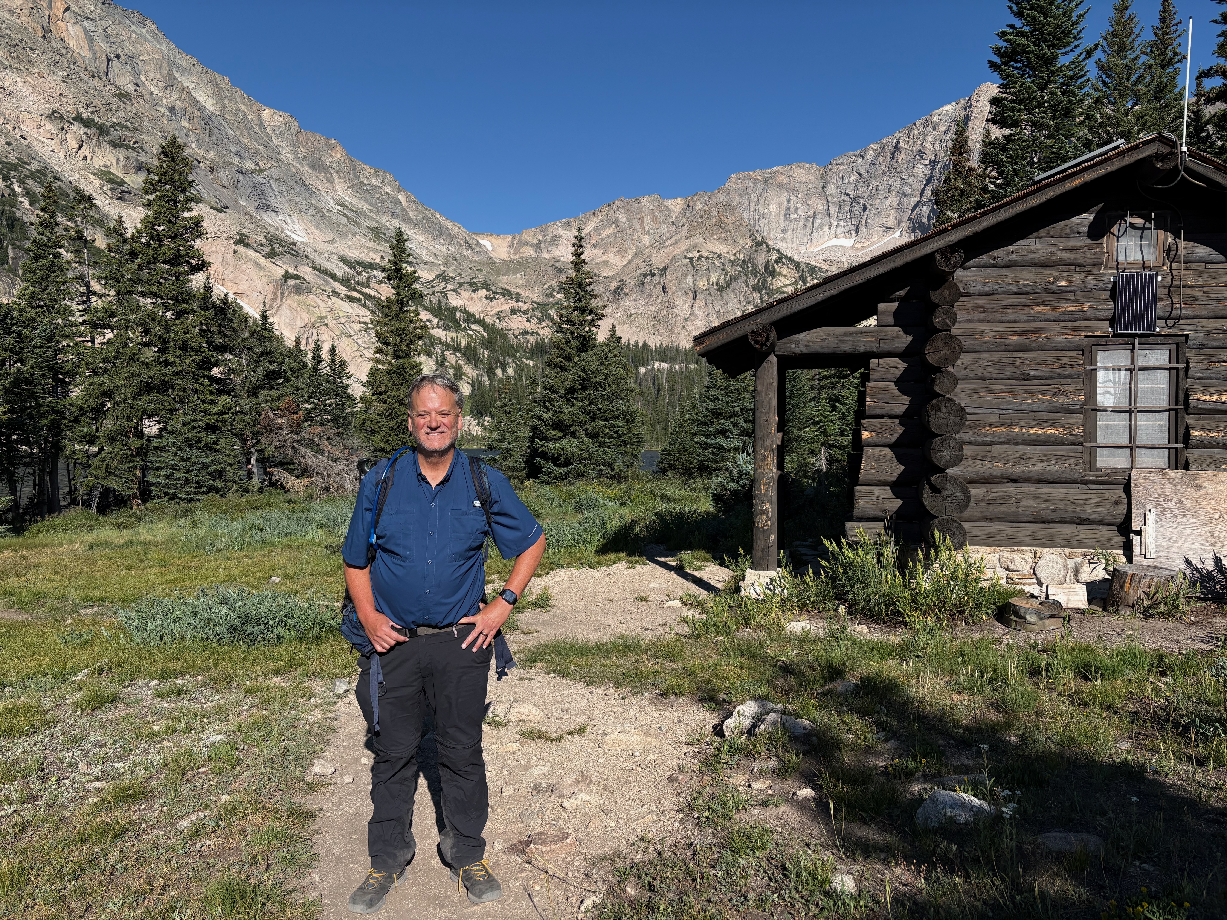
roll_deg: -0.1
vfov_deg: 53.1
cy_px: 460
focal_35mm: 26
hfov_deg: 67.3
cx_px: 614
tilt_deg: -0.3
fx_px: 922
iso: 50
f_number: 1.6
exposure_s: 1/2538
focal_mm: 5.96
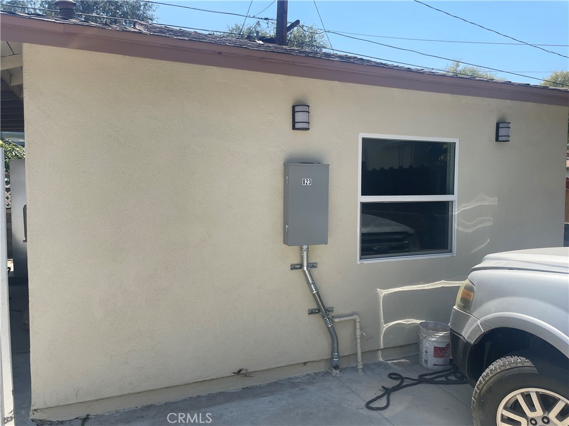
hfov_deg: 67.3
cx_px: 284
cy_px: 213
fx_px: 427
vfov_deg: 53.1
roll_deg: -0.1
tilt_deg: -3.5
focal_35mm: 26
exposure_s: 1/2212
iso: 32
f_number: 1.6
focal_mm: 4.2
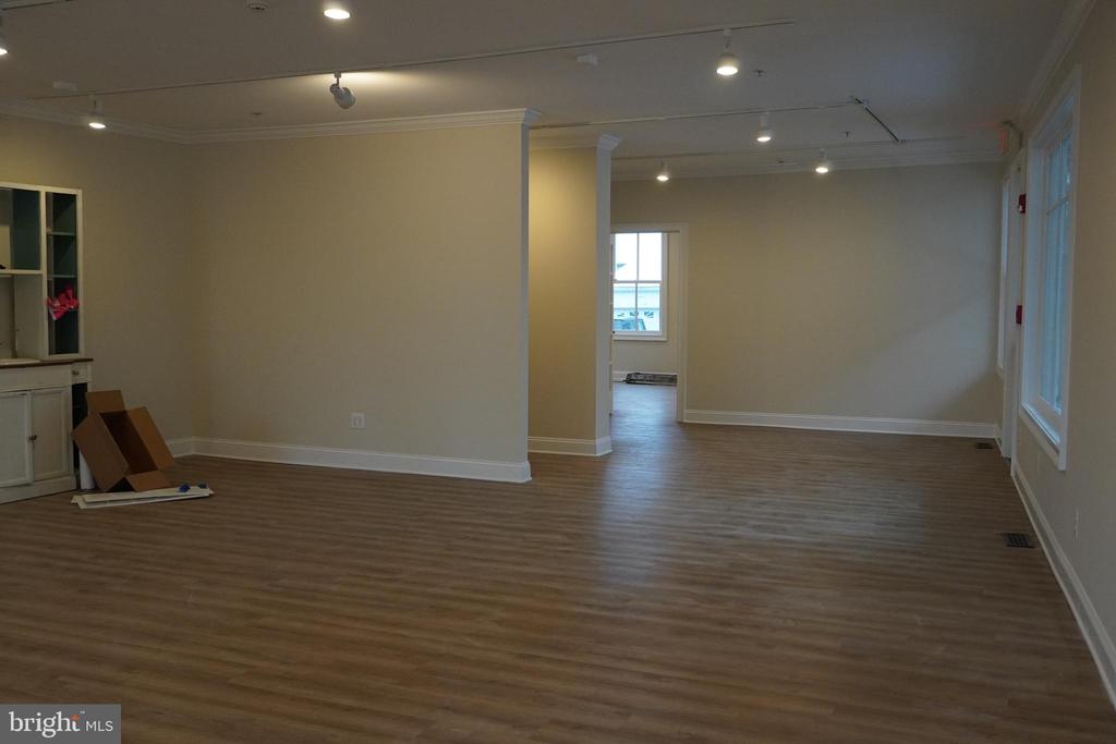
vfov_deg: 36.9
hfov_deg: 53.1
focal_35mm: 36
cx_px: 558
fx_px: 1116
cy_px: 372
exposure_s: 1/160
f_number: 4
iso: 1600
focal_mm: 24
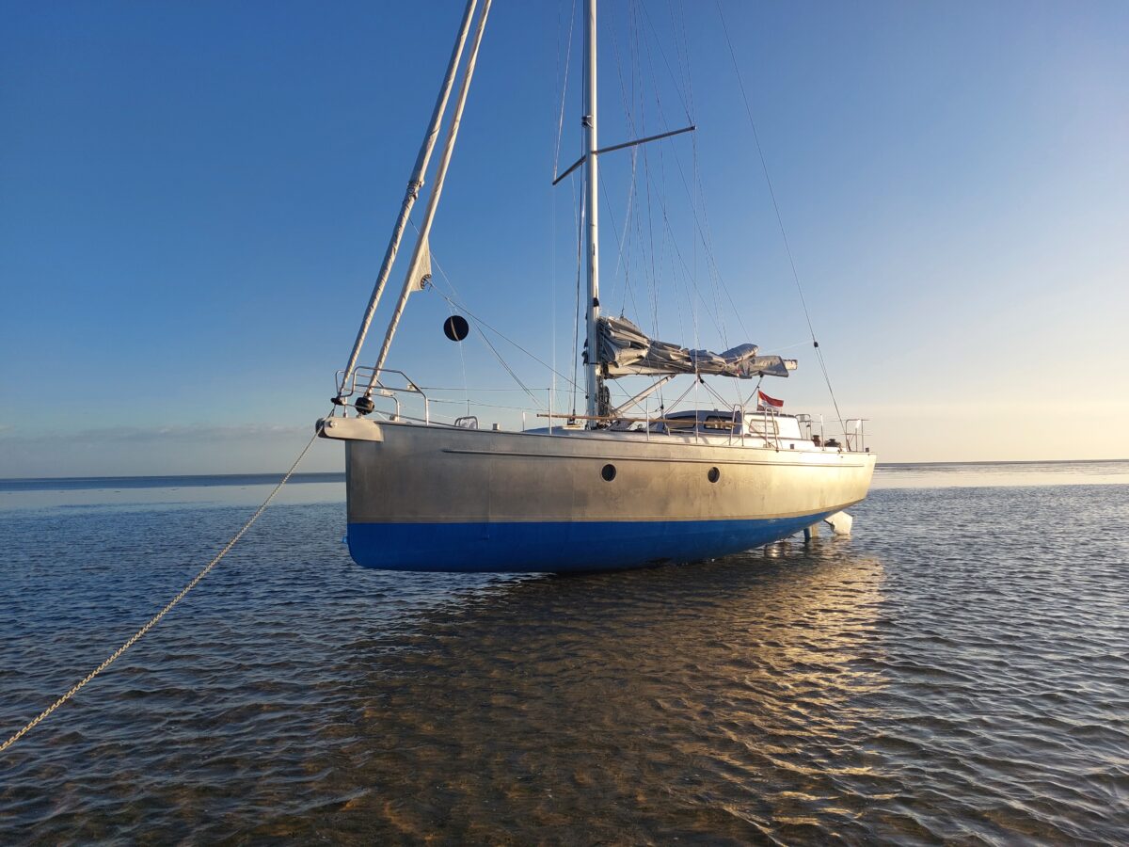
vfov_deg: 56.8
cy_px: 424
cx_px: 564
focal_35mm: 24
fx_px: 783
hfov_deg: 71.6
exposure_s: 1/830
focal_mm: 5.23
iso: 25
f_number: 1.8
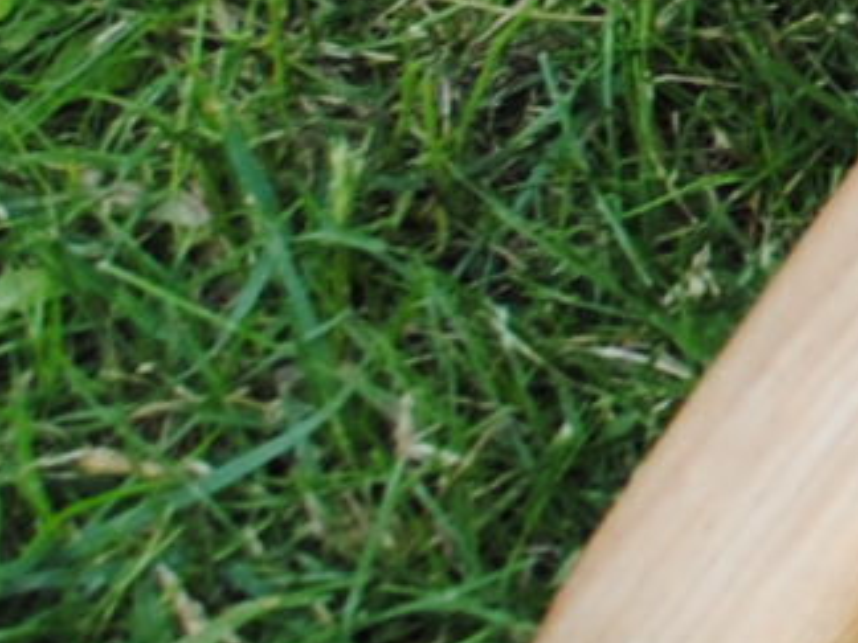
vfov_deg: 5.1
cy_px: -709
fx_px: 7039
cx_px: 2593
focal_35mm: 284
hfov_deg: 6.4
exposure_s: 1/125
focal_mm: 22
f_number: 5.6
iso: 180
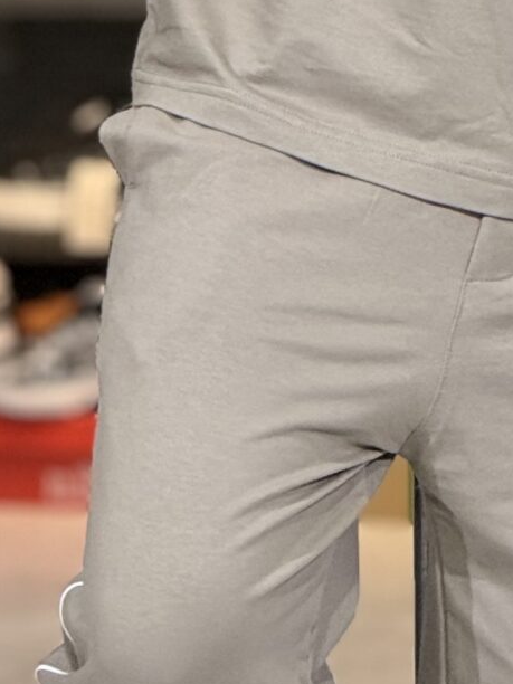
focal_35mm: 502
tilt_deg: -5.5
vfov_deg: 3.9
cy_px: 20
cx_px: 515
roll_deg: -0.1
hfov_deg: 3.0
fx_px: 9919
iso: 160
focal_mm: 15.66
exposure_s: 1/100
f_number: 2.8
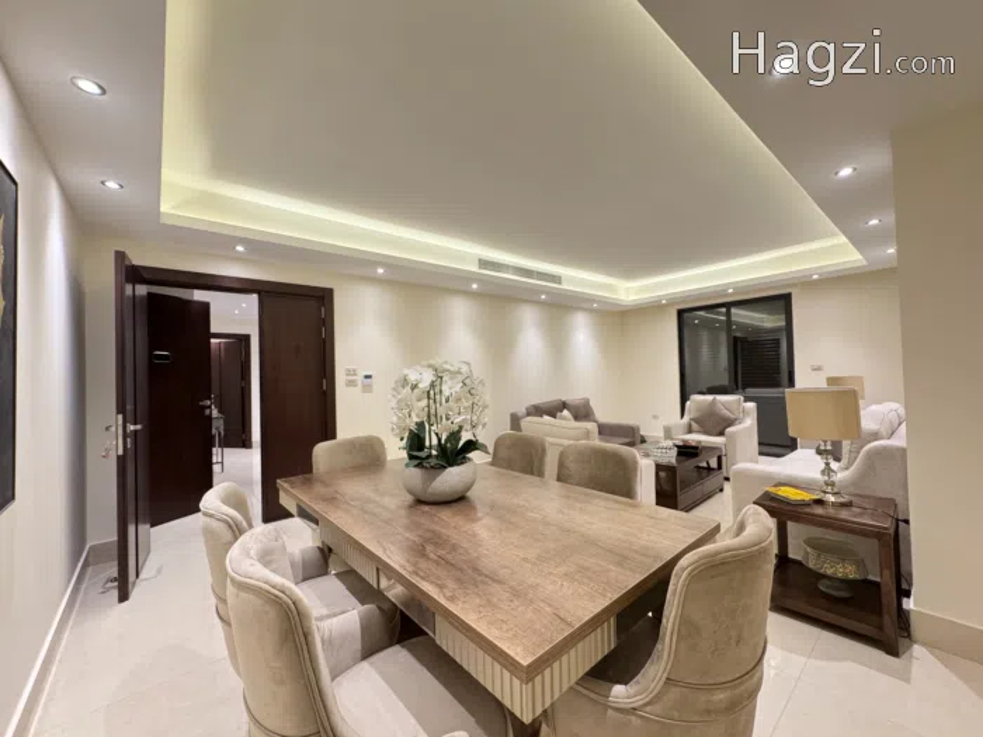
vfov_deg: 85.7
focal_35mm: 14
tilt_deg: +0.8
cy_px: 368
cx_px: 492
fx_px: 398
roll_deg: +1.1
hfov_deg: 102.1
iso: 400
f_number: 2.2
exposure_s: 1/50
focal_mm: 2.22
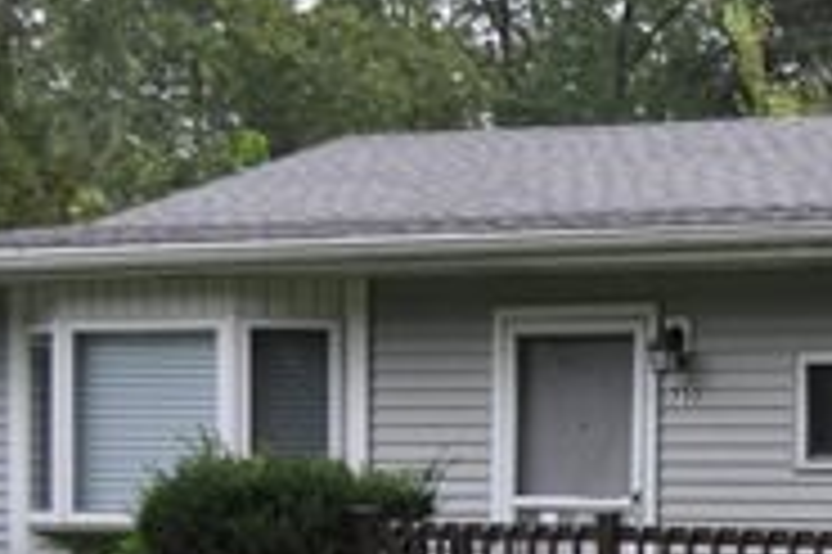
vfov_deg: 9.9
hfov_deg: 14.2
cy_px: 768
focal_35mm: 135
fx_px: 3117
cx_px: 1277
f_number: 5.6
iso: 250
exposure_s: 1/125
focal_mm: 26
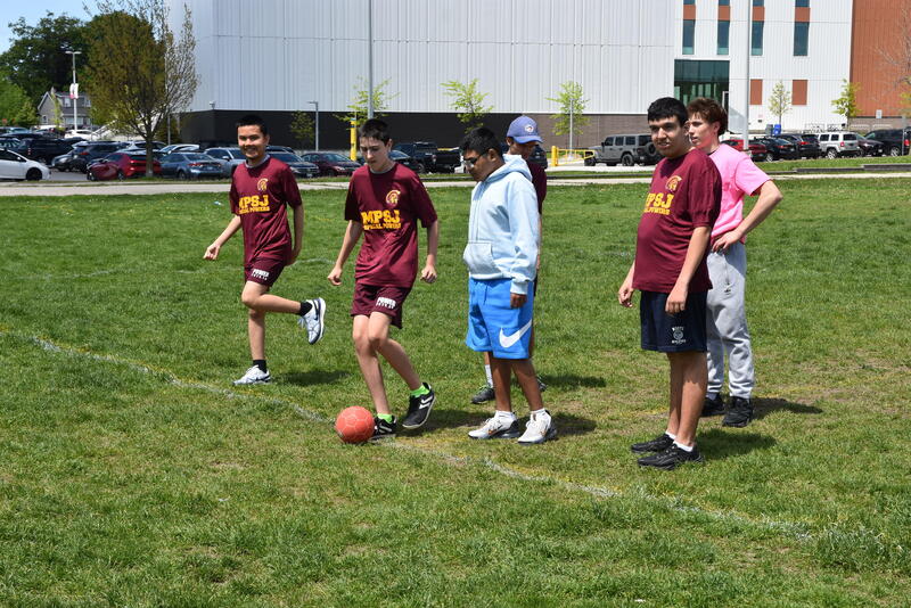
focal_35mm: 66
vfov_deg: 20.6
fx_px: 1671
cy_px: 304
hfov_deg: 30.5
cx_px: 456
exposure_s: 1/500
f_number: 8
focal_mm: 44
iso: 220
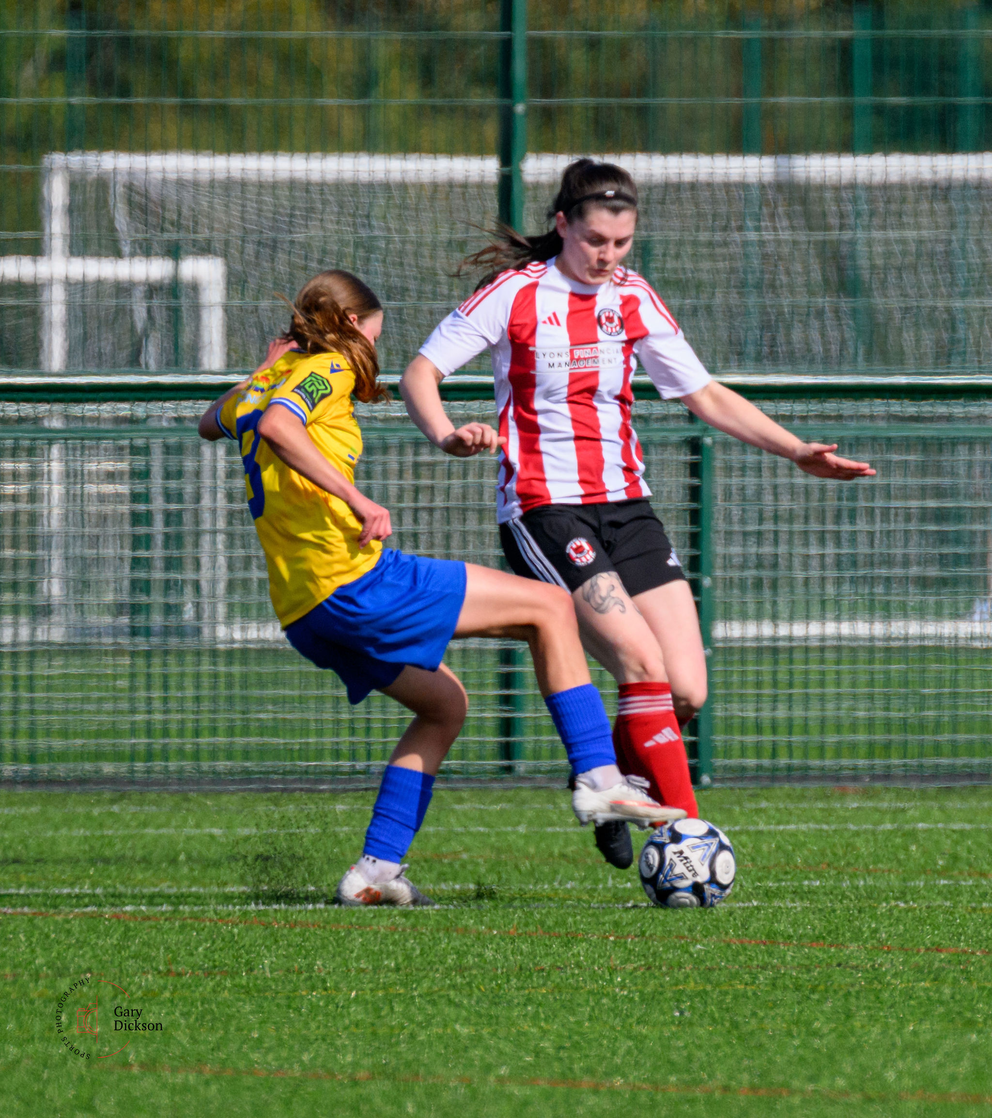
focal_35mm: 1138
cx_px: 709
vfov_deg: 1.6
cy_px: 546
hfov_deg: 1.4
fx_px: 39294
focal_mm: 400
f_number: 5.6
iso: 400
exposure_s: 1/2000
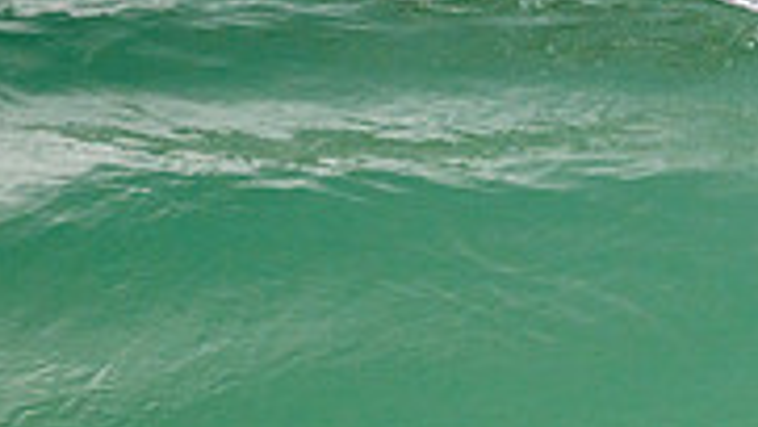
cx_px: 871
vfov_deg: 0.5
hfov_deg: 0.9
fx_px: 46510
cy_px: 525
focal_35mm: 2313
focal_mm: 690
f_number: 11
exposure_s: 1/2000
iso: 1250
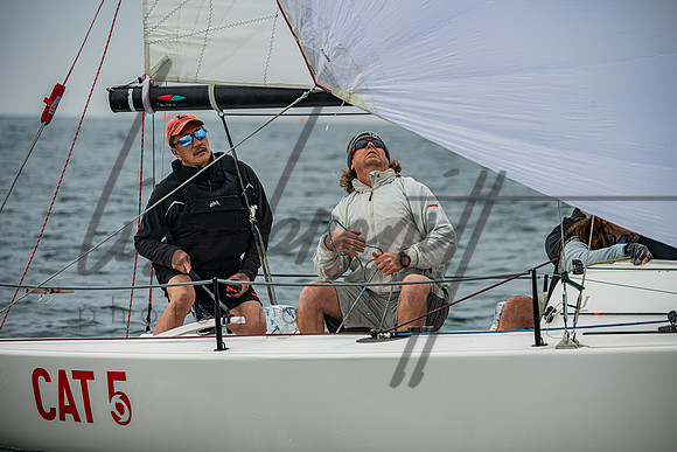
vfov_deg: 6.2
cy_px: 226
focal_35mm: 220
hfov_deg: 9.4
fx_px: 4138
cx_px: 338
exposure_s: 1/2000
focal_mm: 220
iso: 400
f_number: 6.3
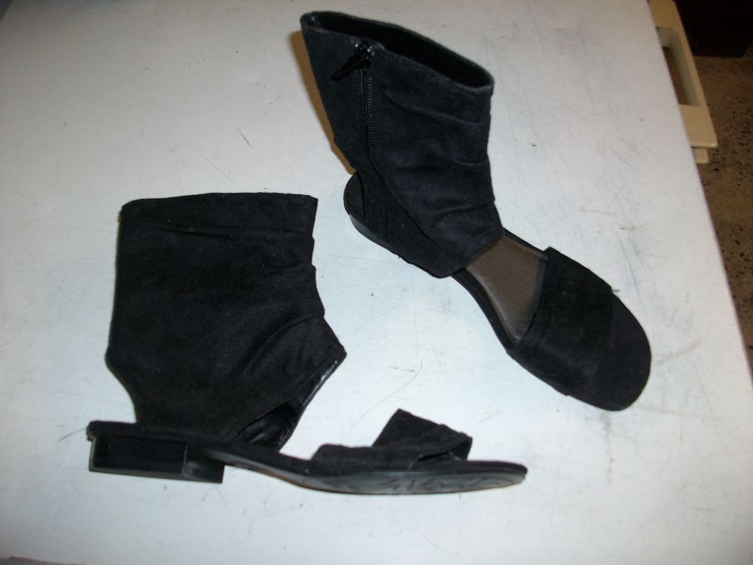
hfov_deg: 56.8
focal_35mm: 32
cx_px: 376
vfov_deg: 44.2
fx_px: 696
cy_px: 282
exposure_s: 1/40
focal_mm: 5.7
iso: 125
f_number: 2.9
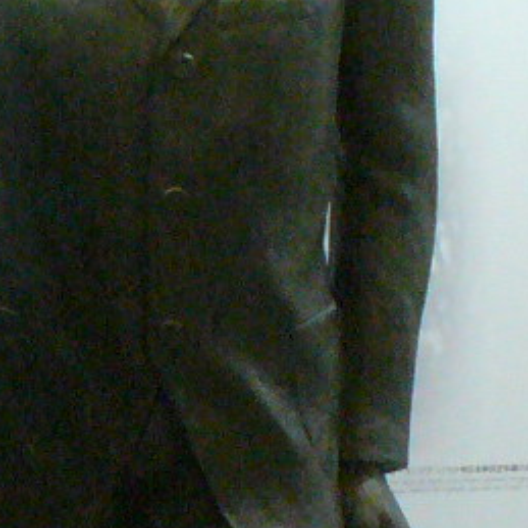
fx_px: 3486
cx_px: -243
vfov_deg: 8.6
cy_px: 552
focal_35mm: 202
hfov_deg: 8.5
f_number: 2.8
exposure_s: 1/30
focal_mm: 6.1
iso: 400
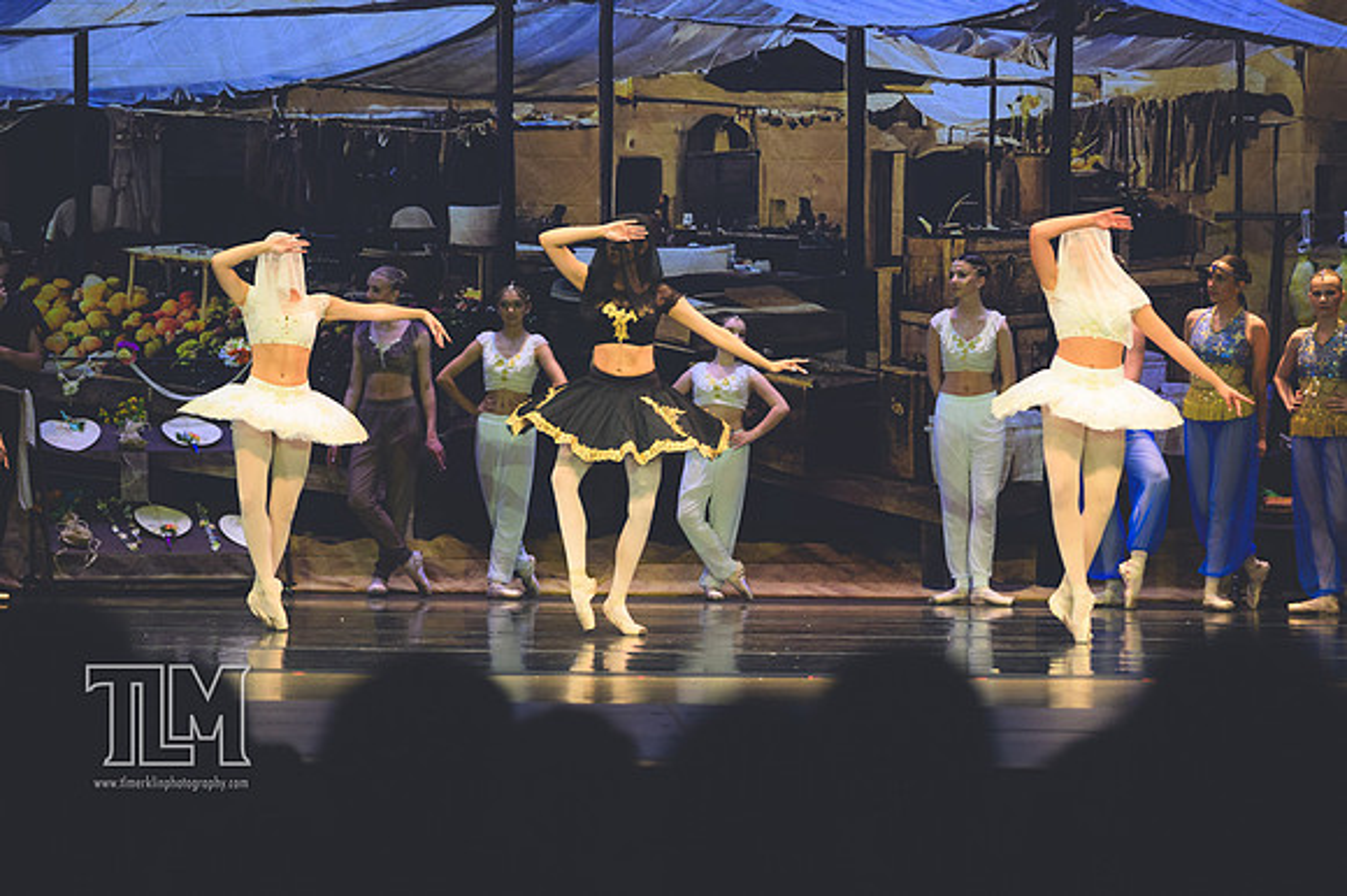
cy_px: 448
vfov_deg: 7.5
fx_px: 6843
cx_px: 674
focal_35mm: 183
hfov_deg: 11.2
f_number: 2.8
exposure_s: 1/500
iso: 1400
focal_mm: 122
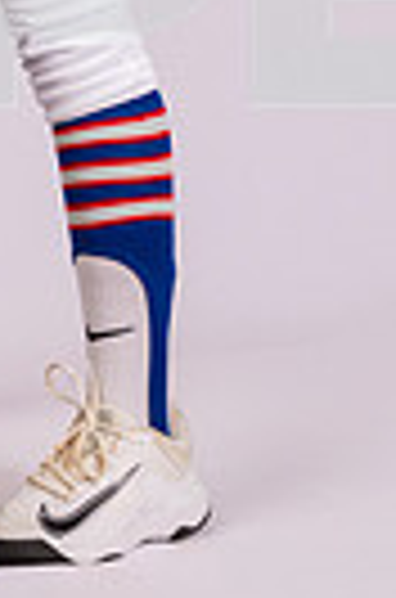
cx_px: -108
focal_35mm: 180
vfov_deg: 11.0
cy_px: -342
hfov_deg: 7.5
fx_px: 2985
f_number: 11
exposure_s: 1/250
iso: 320
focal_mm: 53
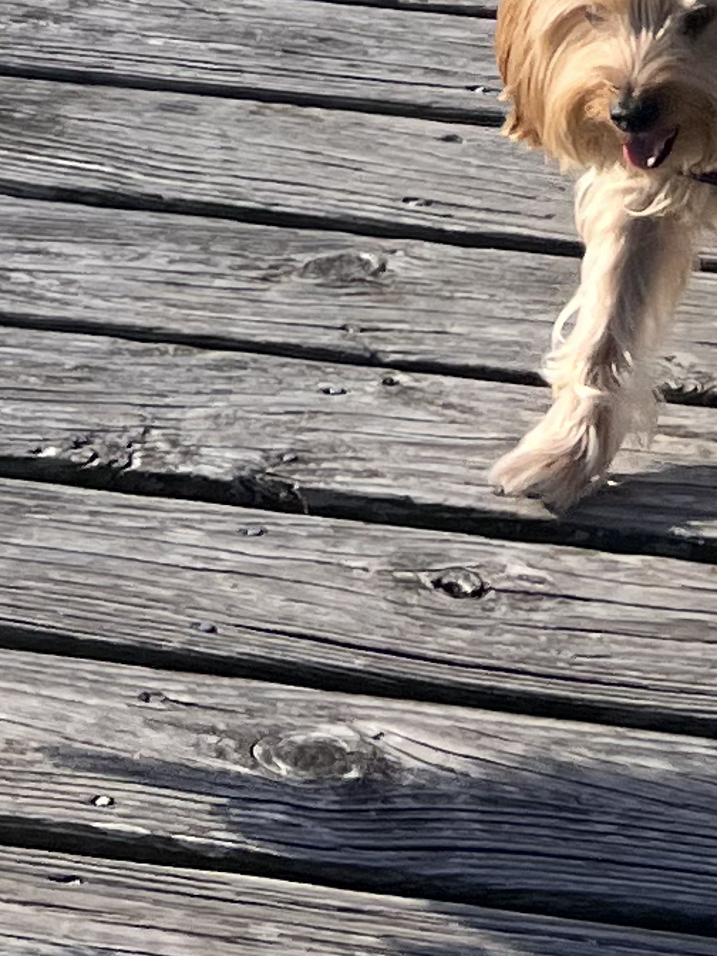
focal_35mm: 156
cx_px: 744
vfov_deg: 11.2
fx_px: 4308
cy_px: -1093
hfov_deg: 9.4
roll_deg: -1.2
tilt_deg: -9.8
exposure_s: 1/2841
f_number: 1.5
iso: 50
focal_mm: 5.7
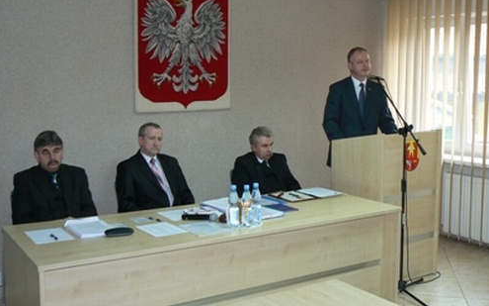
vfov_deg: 28.6
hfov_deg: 44.4
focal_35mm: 45
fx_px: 600
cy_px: 143
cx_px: 244
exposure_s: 1/30
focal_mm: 7
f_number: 2.8
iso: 100
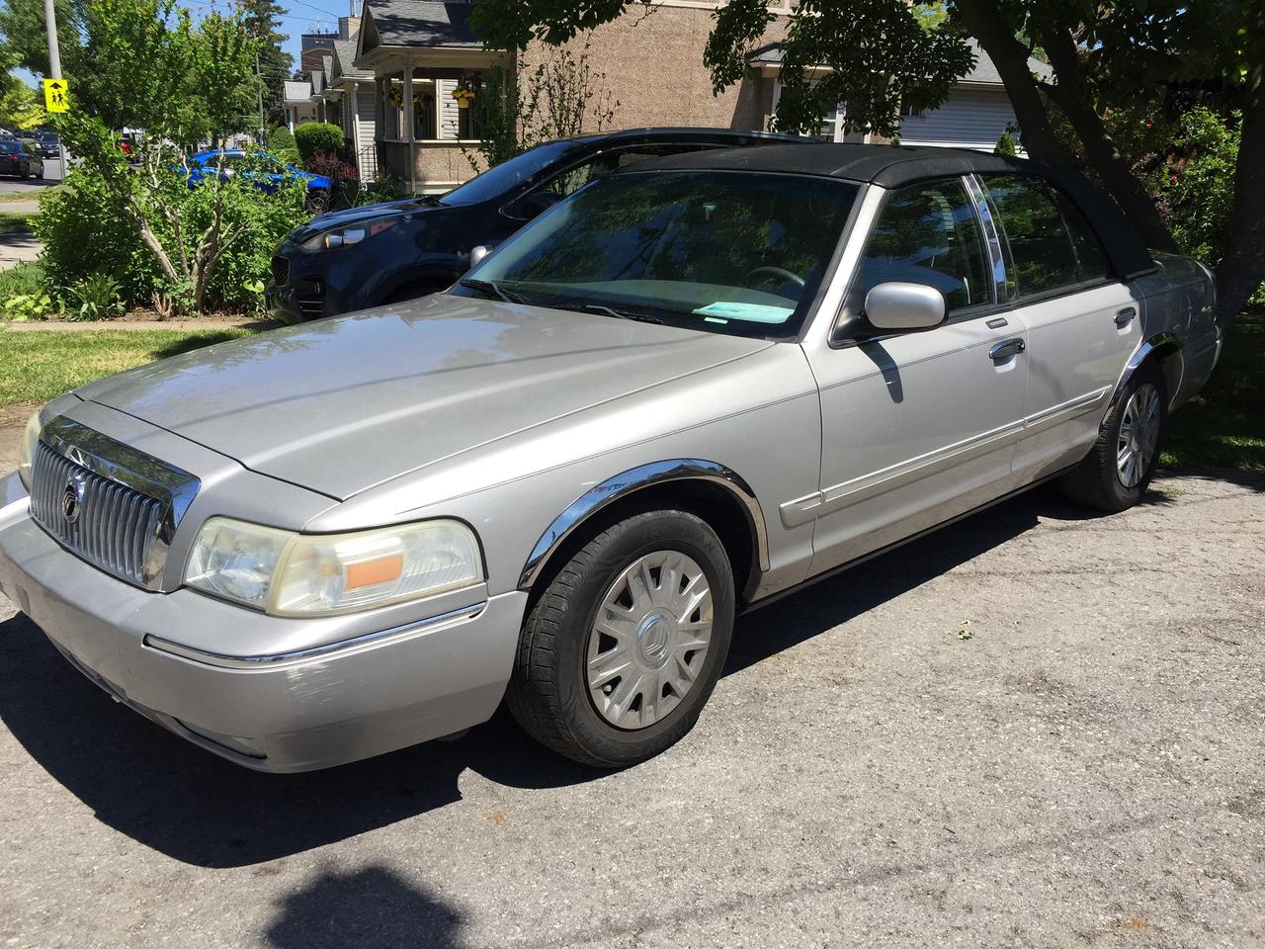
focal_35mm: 29
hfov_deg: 61.7
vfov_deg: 48.2
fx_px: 1060
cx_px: 632
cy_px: 474
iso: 32
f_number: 2.2
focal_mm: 4.15
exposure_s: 1/1883
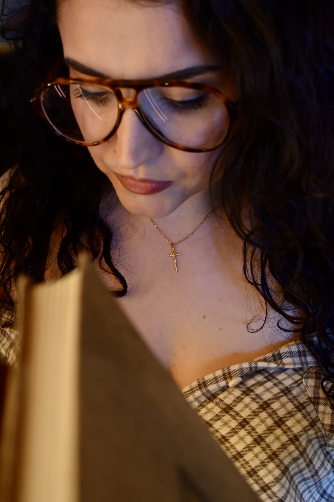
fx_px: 710
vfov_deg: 38.9
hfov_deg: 26.5
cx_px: 167
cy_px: 251
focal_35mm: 51
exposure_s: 1/60
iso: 800
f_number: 5.6
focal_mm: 34
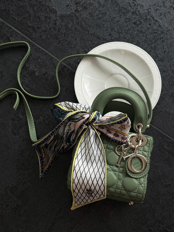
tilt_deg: -80.5
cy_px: 116
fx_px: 322
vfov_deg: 39.7
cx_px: 87
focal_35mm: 48
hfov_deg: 30.3
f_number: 1.78
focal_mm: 6.76
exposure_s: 1/122
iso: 80
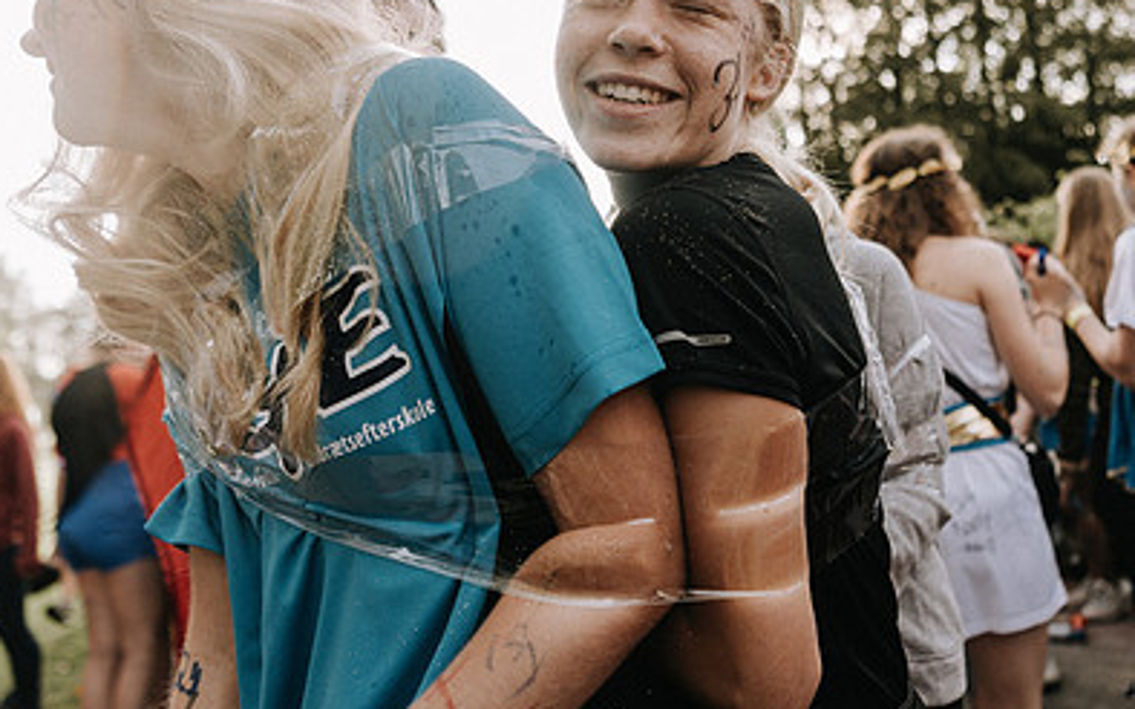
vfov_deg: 34.9
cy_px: 218
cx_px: 749
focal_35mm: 36
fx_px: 1113
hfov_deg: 53.1
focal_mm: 24
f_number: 2.8
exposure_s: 1/400
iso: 110
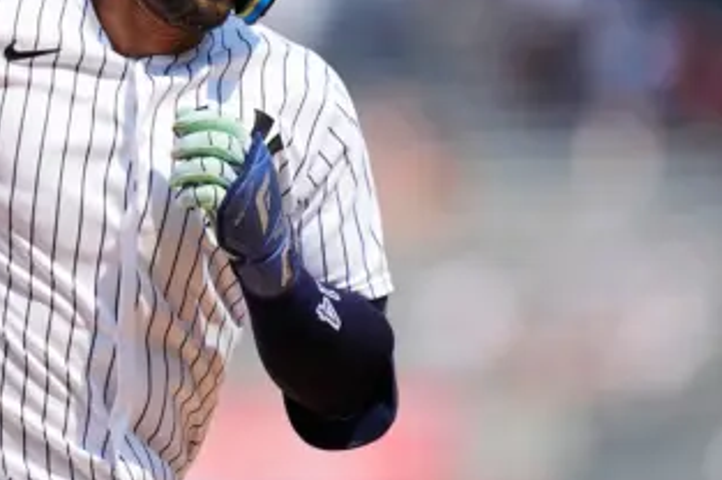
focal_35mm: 768
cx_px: 235
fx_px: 15386
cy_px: 192
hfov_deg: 2.7
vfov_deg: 1.8
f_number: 2.8
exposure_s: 1/6400
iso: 400
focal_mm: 400
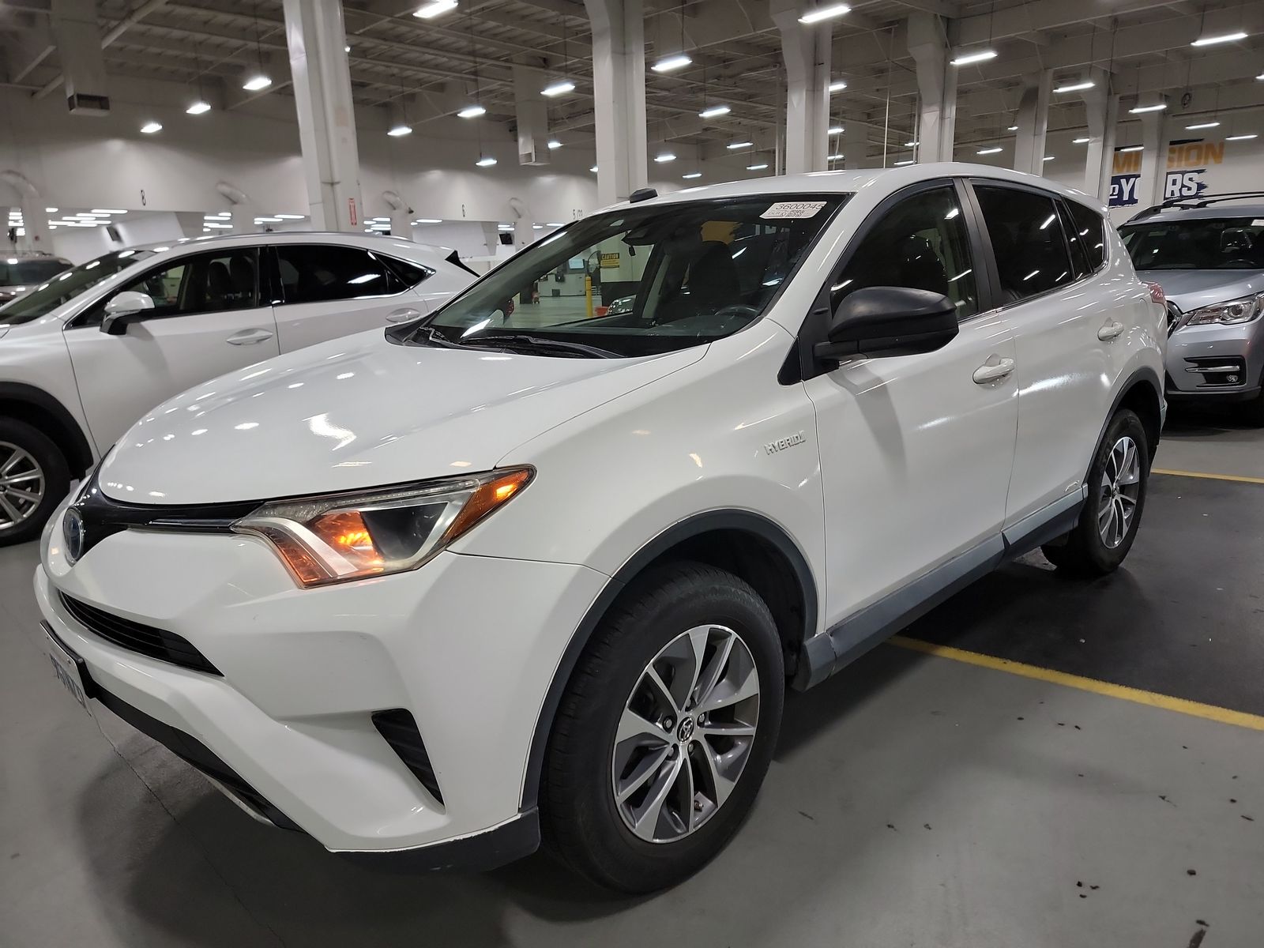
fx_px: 876
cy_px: 474
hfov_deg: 71.6
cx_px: 632
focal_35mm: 24
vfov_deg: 56.8
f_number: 1.8
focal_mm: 6.7
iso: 404
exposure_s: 1/59
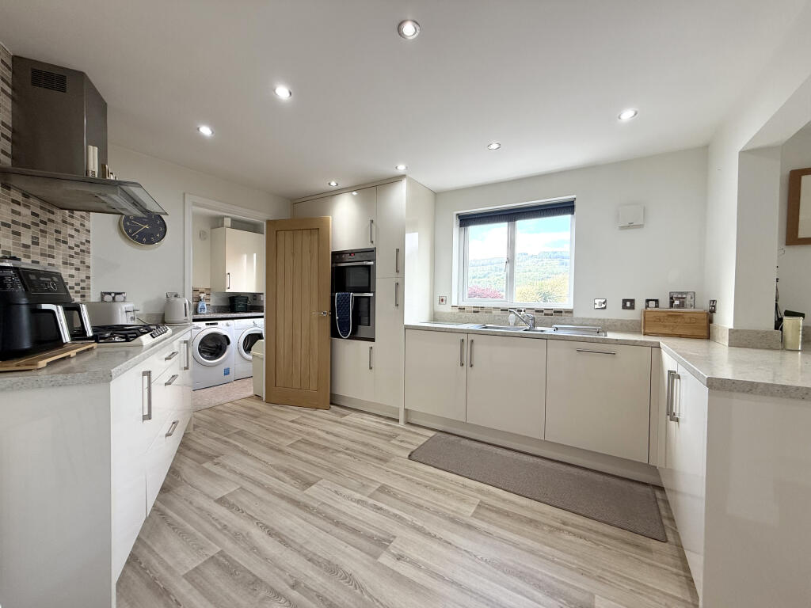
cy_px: 304
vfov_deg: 85.7
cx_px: 406
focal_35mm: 14
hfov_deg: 102.1
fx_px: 328
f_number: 2.2
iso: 80
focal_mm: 2.22
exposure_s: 1/100
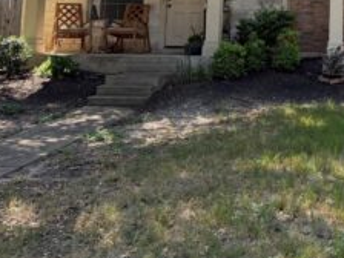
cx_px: 351
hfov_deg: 31.1
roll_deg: -1.4
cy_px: -26
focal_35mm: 57
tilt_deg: +5.6
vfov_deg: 24.0
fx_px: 566
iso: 100
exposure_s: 1/1337
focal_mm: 6.76
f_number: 1.78
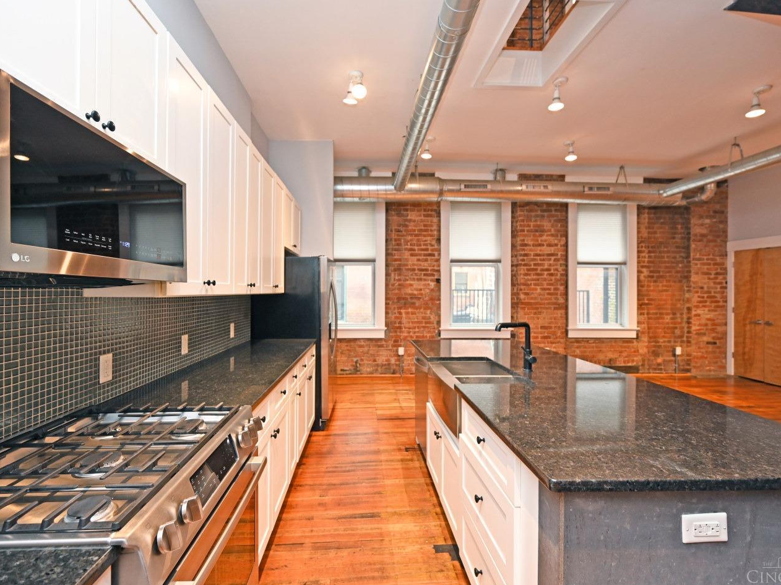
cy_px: 289
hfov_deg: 94.5
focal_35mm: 16
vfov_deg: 78.1
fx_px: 361
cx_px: 378
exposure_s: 1/60
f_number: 4
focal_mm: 14
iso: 450
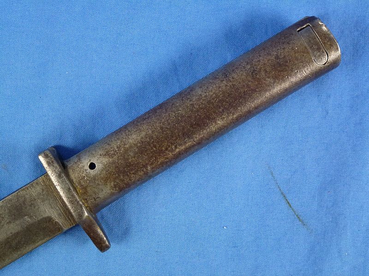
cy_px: 138
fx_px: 608
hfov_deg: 33.8
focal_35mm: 57
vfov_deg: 25.7
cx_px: 184
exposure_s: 1/80
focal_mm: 10.1
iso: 400
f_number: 4.4
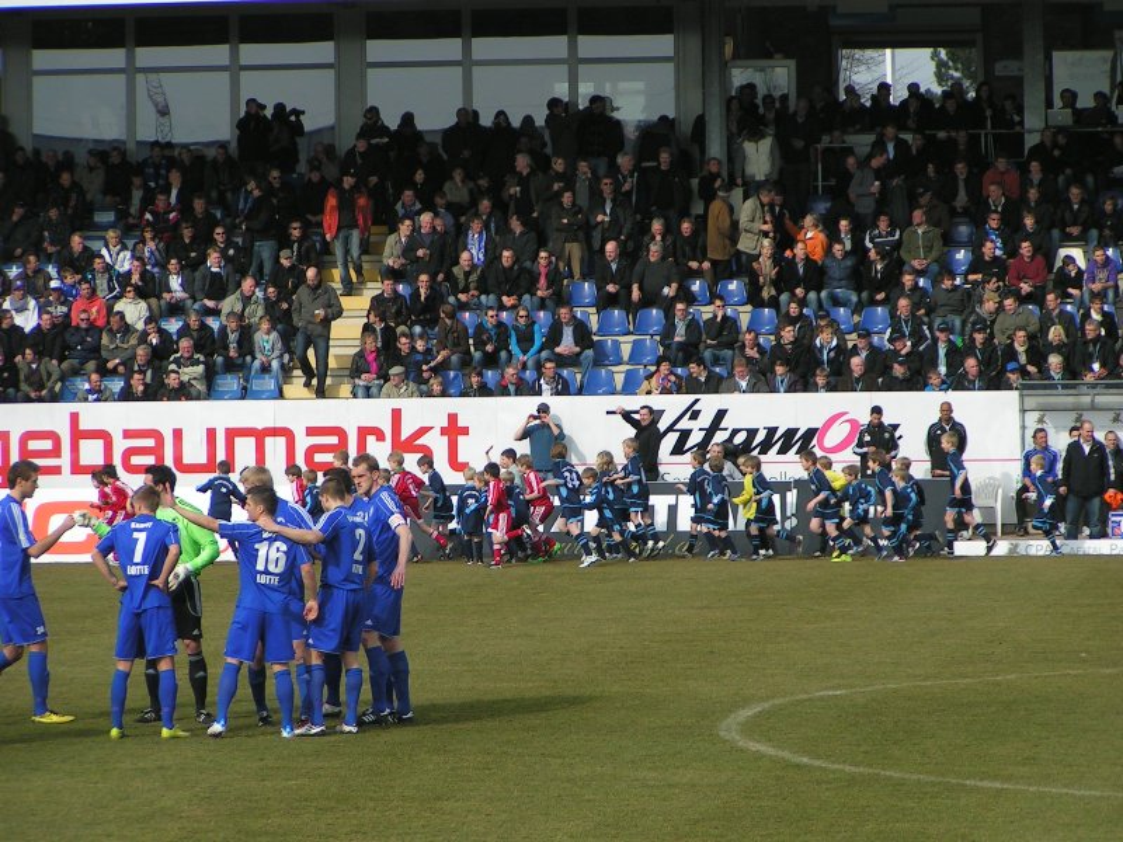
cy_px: 421
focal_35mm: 206
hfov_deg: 9.6
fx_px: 6683
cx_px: 562
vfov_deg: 7.2
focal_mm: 31.5
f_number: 3.5
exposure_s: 1/800
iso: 50
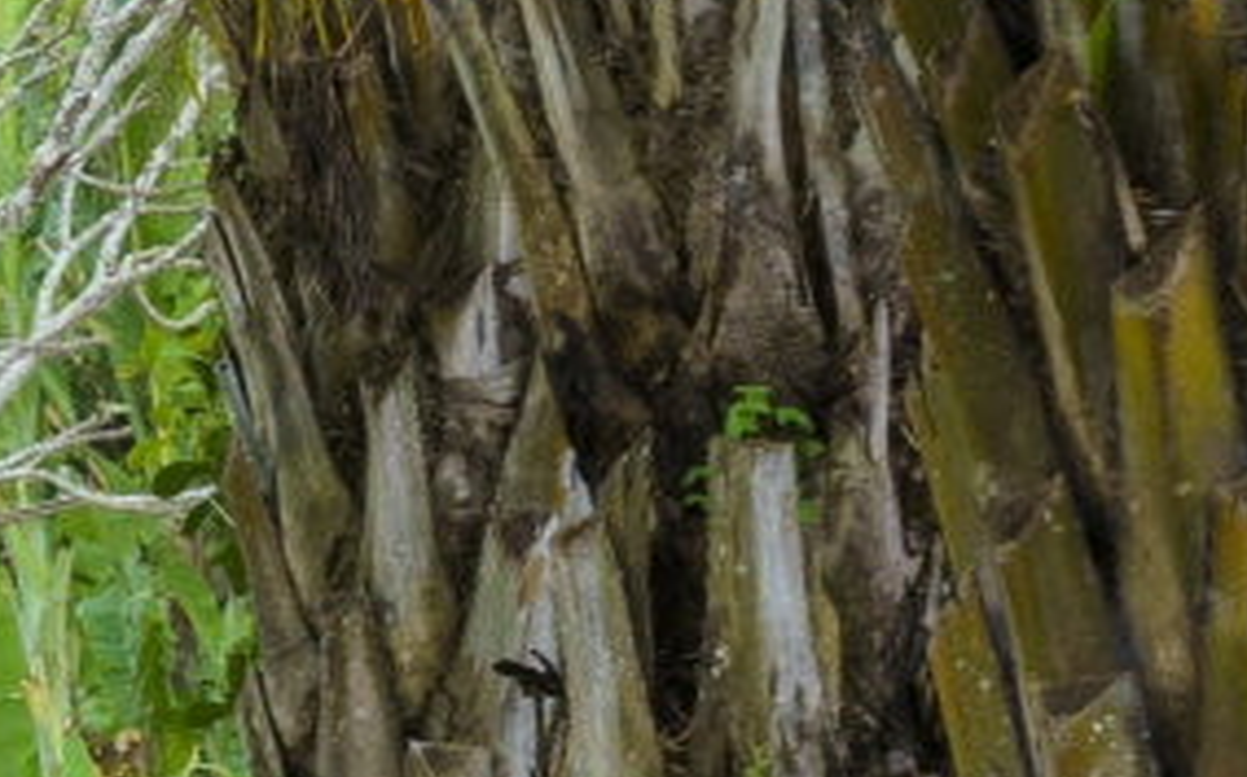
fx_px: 20409
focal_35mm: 601
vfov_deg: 2.2
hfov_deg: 3.5
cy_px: 531
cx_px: -694
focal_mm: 62
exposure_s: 1/200
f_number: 8
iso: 500
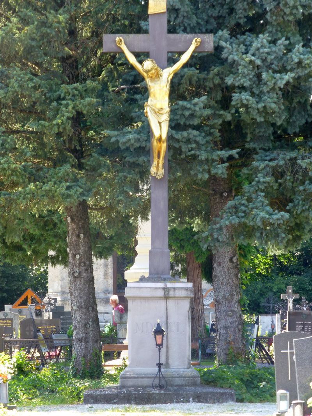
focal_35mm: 176
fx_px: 2116
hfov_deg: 8.4
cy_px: 208
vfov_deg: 11.2
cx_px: 156
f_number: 5.4
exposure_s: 1/80
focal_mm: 31.3
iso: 125
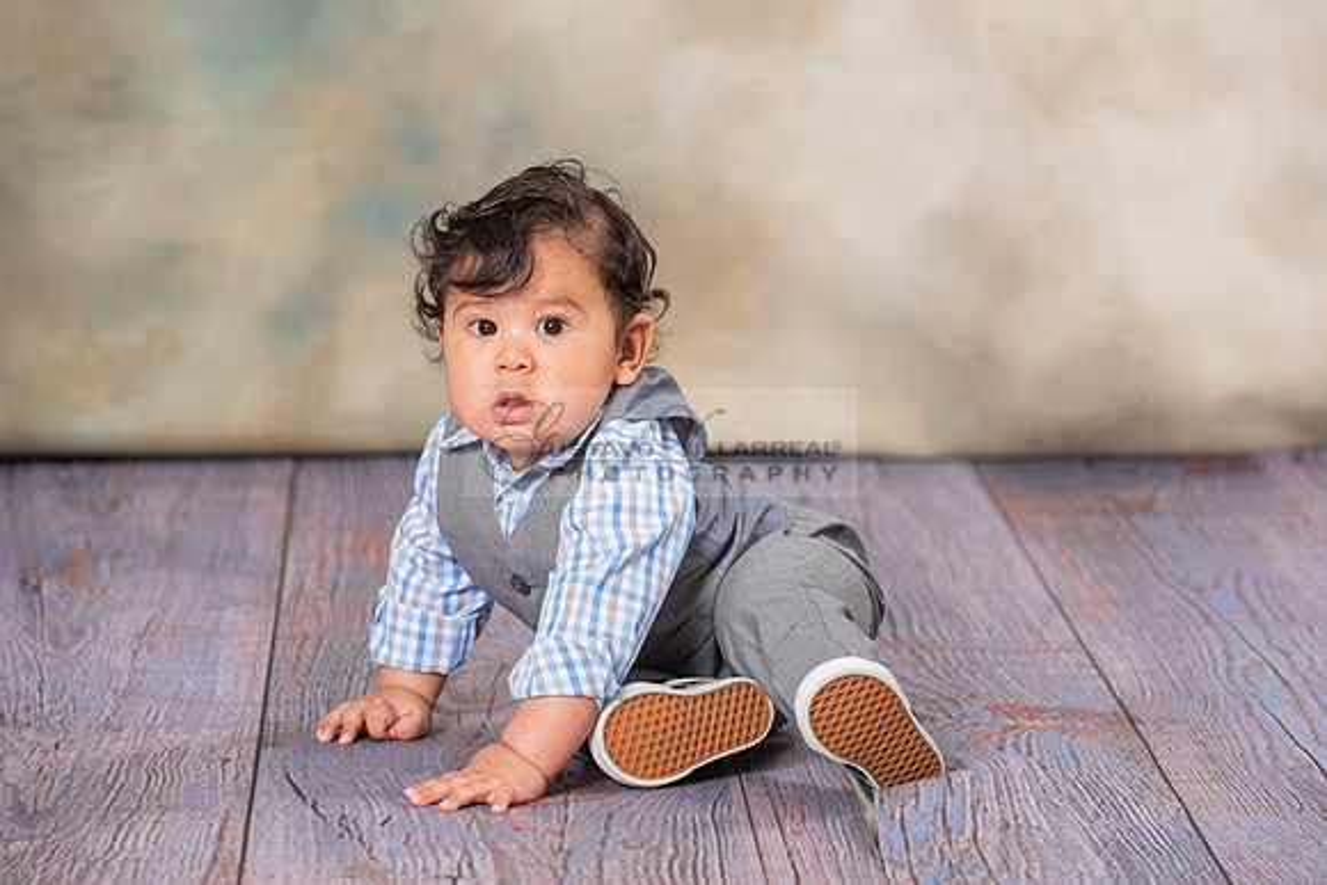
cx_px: 664
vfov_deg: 7.2
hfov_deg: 10.8
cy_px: 442
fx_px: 7014
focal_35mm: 190
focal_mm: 180
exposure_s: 1/125
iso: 200
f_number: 5.6
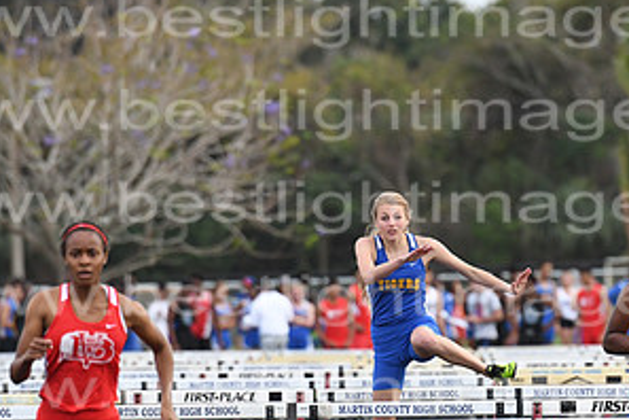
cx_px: 402
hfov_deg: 3.5
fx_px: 10238
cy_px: 347
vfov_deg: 2.3
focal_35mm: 586
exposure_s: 1/1600
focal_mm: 200
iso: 800
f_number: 4
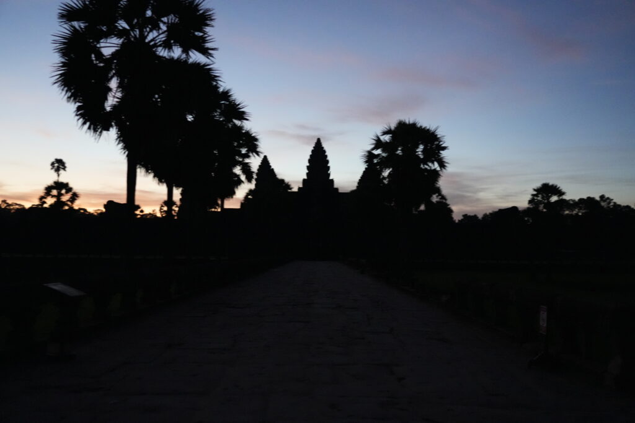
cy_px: 212
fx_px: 635
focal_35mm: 36
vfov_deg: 36.9
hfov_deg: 53.1
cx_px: 318
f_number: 4
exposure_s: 1/20
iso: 12800
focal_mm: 36
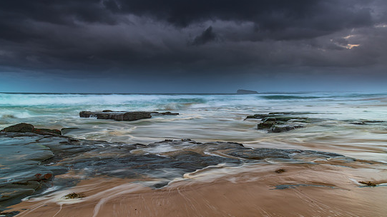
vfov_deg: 42.9
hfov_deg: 69.8
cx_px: 205
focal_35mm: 27
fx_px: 277
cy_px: 114
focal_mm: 24
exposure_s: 1.3
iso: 160
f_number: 8
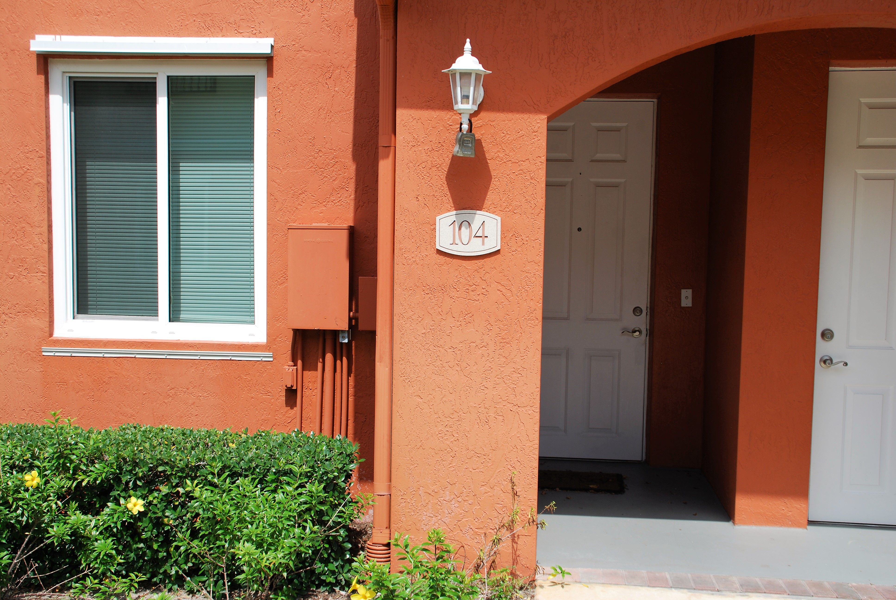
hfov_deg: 46.3
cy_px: 300
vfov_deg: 32.0
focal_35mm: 42
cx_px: 448
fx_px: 1047
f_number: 8
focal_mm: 28
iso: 100
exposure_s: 1/250
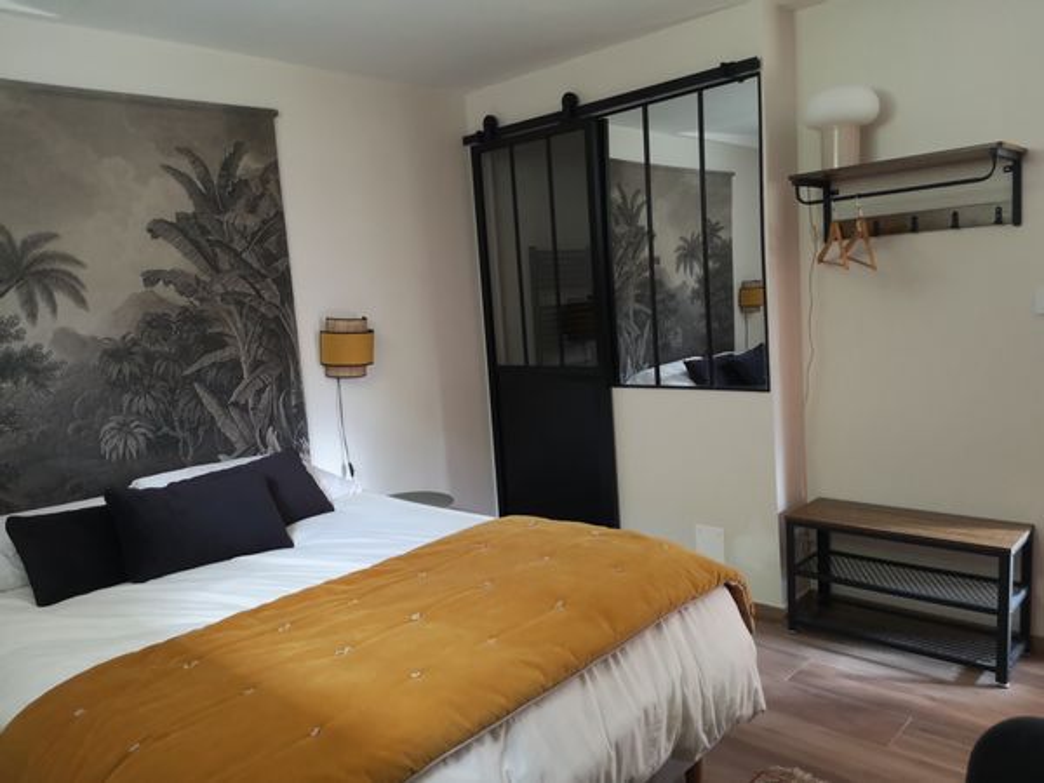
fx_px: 814
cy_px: 392
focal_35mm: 27
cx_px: 522
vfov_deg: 51.4
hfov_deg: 65.3
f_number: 1.8
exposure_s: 1/25
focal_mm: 3.95
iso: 400
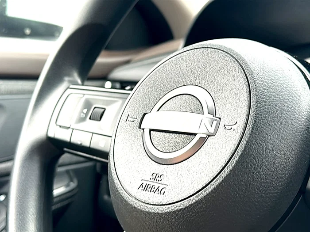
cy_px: 116
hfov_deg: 44.8
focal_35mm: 42
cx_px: 155
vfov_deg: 34.3
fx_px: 376
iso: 64
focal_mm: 6.86
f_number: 1.78
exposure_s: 1/152
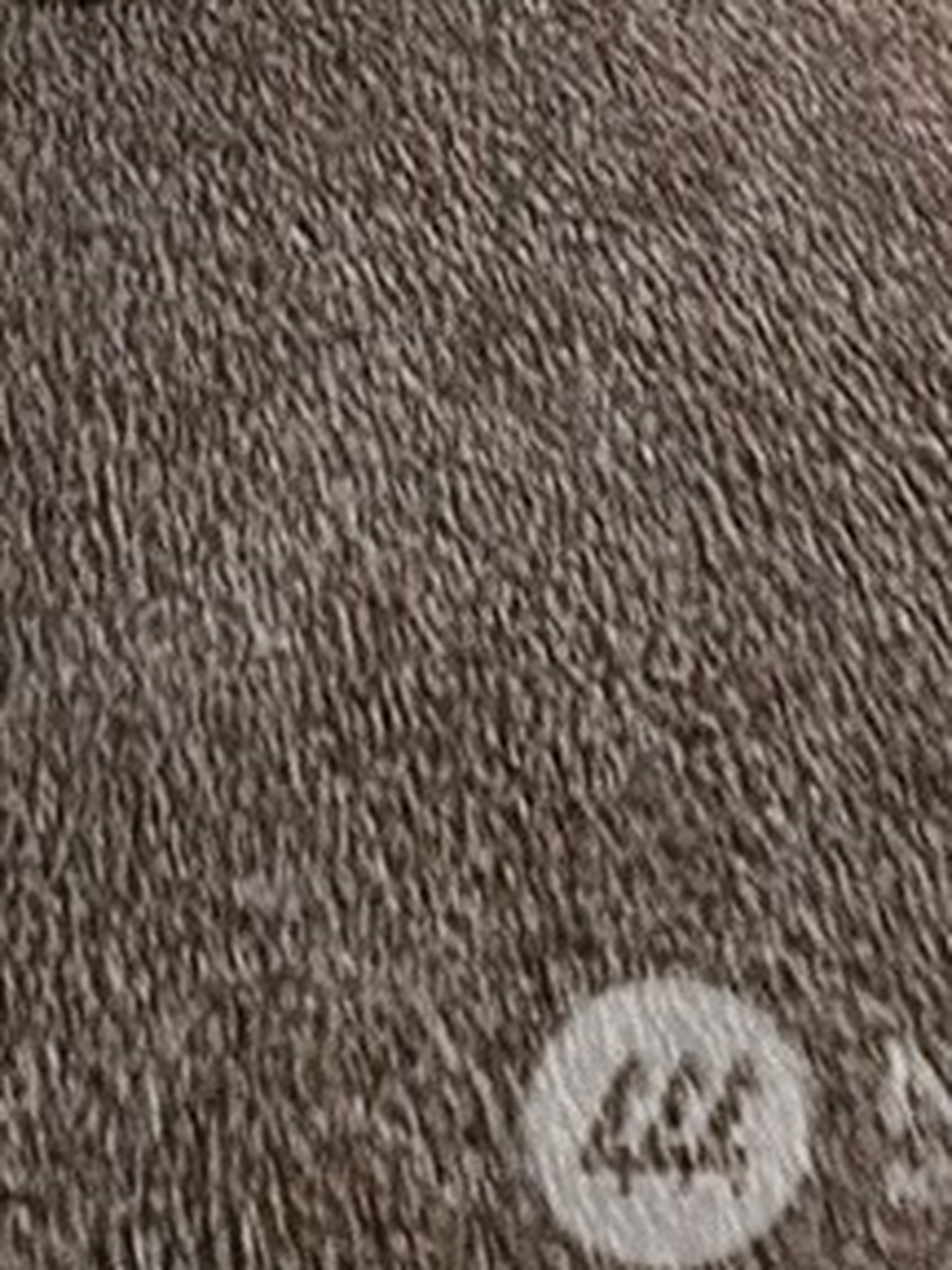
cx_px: -507
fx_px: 2383
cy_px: -1848
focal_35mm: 65
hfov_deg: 19.5
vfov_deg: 14.8
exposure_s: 1/30
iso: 400
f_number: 2.2
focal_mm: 2.2
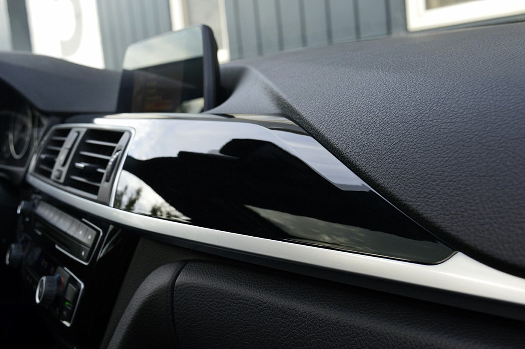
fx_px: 612
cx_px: 262
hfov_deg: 46.4
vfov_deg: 31.8
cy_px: 174
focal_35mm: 42
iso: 450
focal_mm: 28
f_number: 8
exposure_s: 1/60
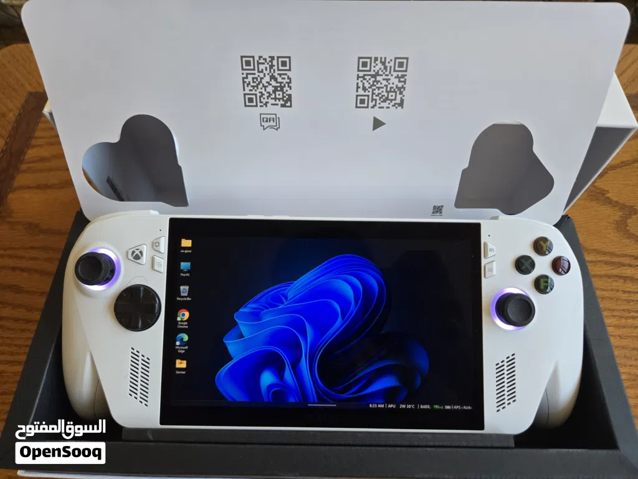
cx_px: 319
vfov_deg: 58.9
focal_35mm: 23
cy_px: 240
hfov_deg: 73.9
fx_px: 424
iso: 160
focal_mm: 5.4
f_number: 1.8
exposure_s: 1/120
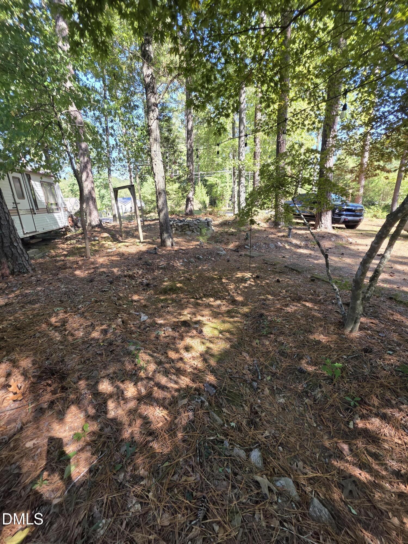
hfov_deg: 89.9
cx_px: 204
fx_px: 204
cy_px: 272
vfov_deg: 106.2
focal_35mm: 13
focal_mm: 2.2
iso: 32
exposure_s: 1/120
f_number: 1.9
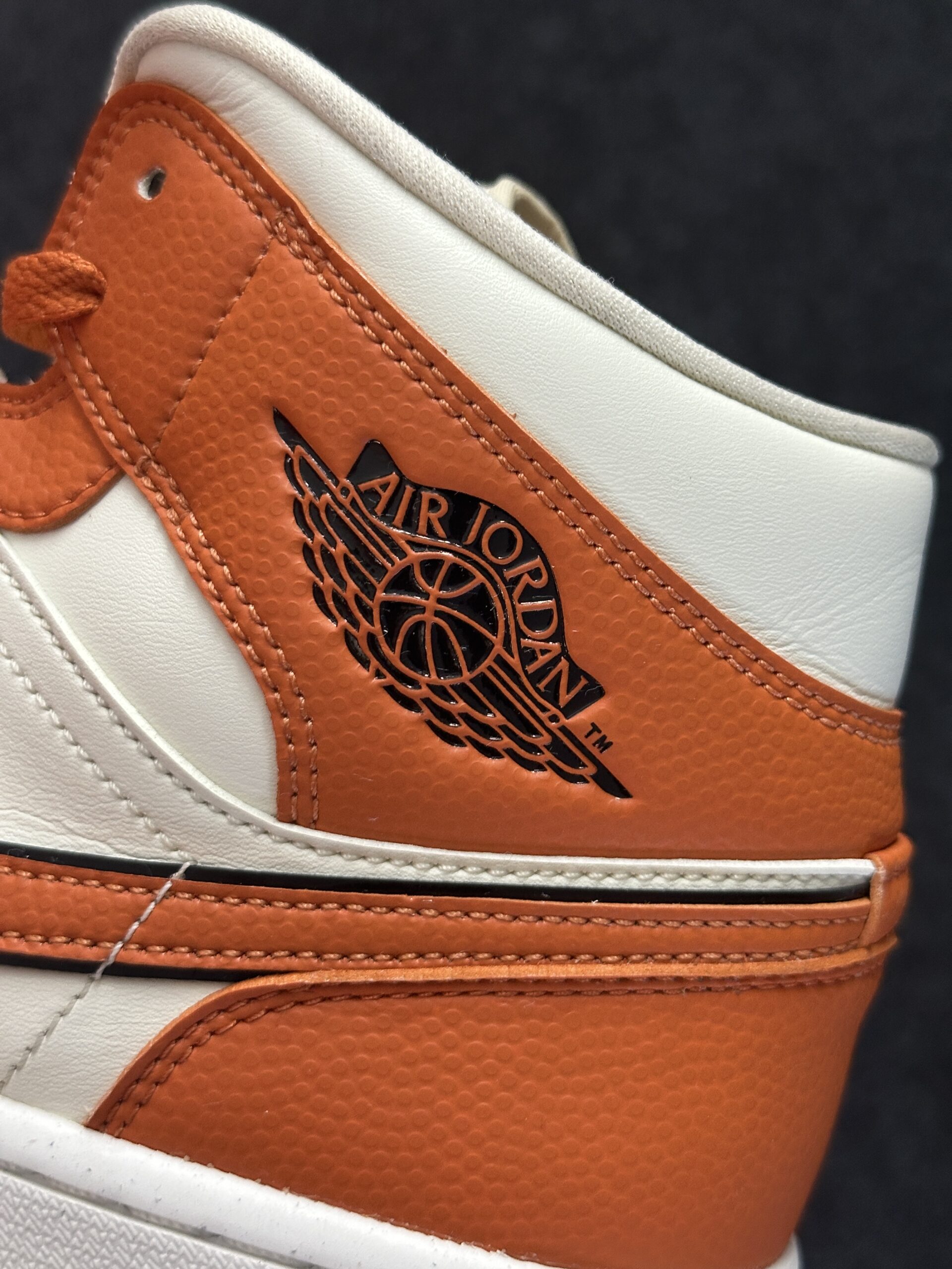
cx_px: 476
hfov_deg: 30.3
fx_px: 1760
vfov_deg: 39.7
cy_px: 634
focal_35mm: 48
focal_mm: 6.86
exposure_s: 1/50
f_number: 1.78
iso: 250
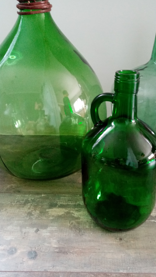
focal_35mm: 29
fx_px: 213
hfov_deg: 39.8
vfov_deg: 66.1
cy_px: 138
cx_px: 101
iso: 479
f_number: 1.8
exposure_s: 1/33.3
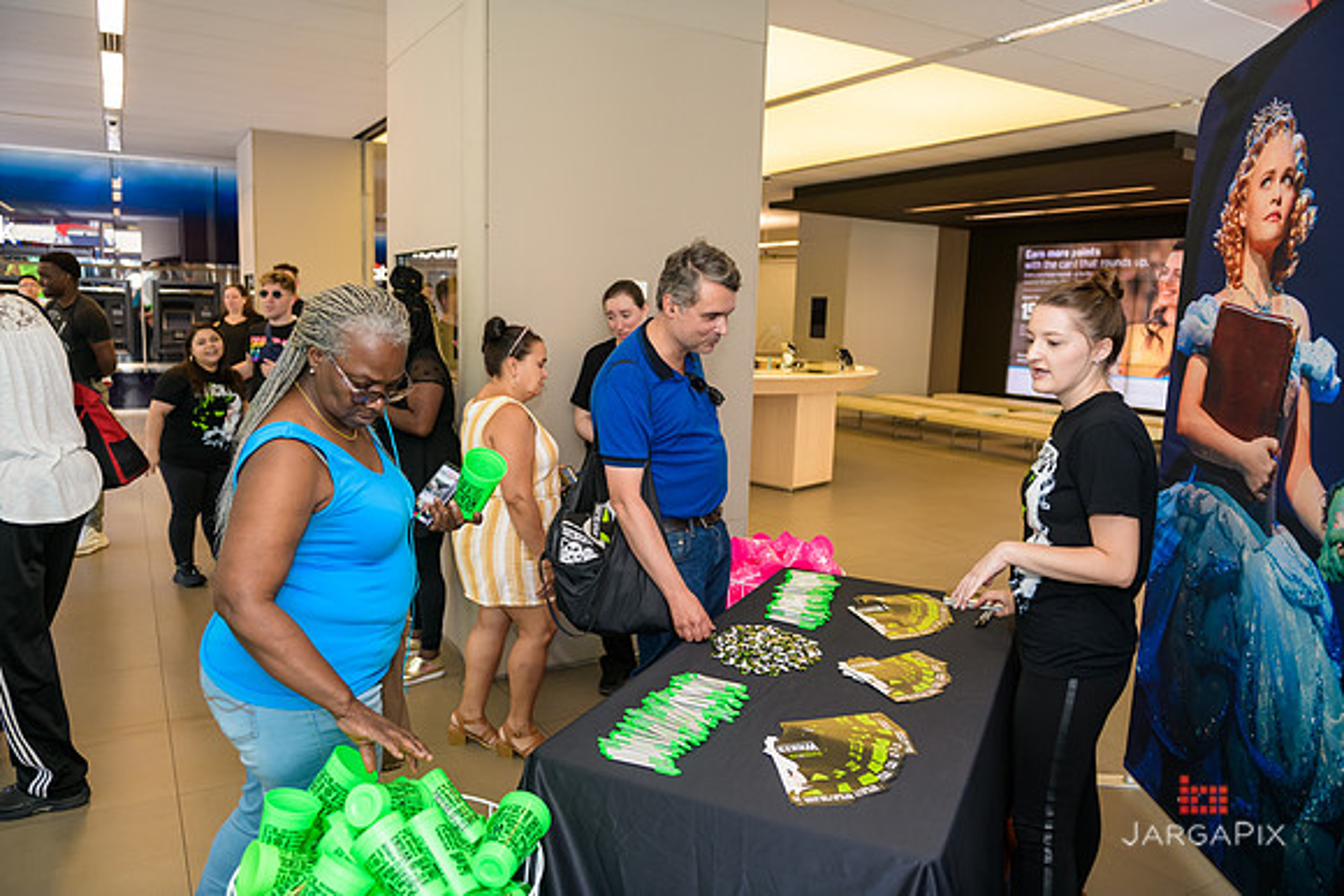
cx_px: 672
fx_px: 971
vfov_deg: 49.6
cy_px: 448
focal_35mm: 26
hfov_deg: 69.4
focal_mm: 26
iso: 400
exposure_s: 1/100
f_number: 3.2
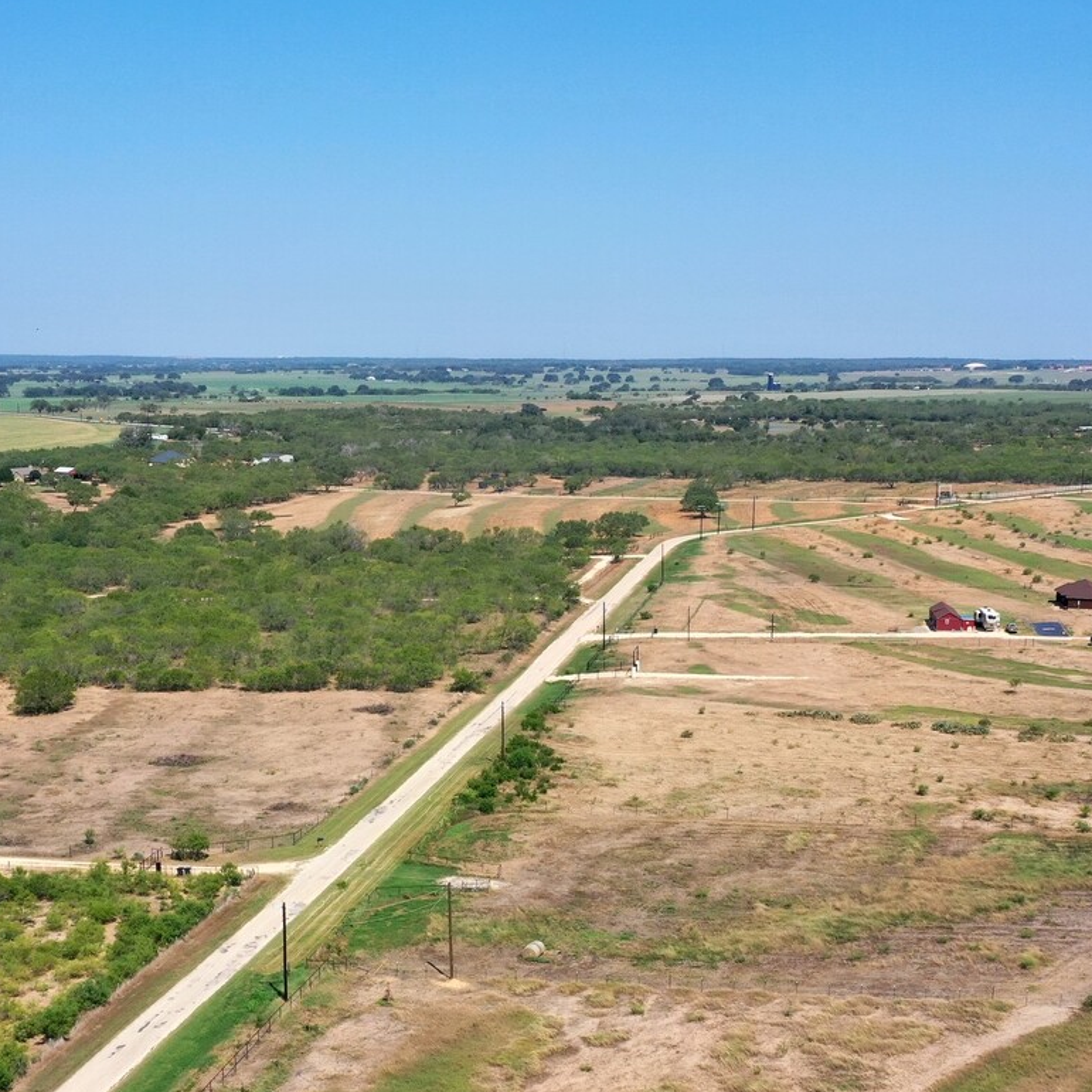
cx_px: 521
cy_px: 751
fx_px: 1785
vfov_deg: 33.6
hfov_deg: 34.0
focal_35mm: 50
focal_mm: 10.26
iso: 100
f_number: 6.3
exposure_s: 1/500
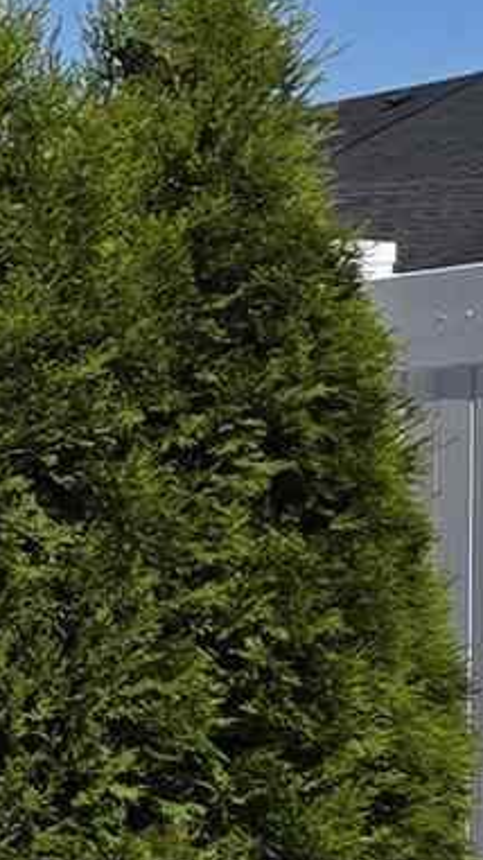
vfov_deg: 10.6
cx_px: -2225
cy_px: 878
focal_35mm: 202
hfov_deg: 4.7
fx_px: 4604
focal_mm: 5.4
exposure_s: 1/3559
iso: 25
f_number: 1.8
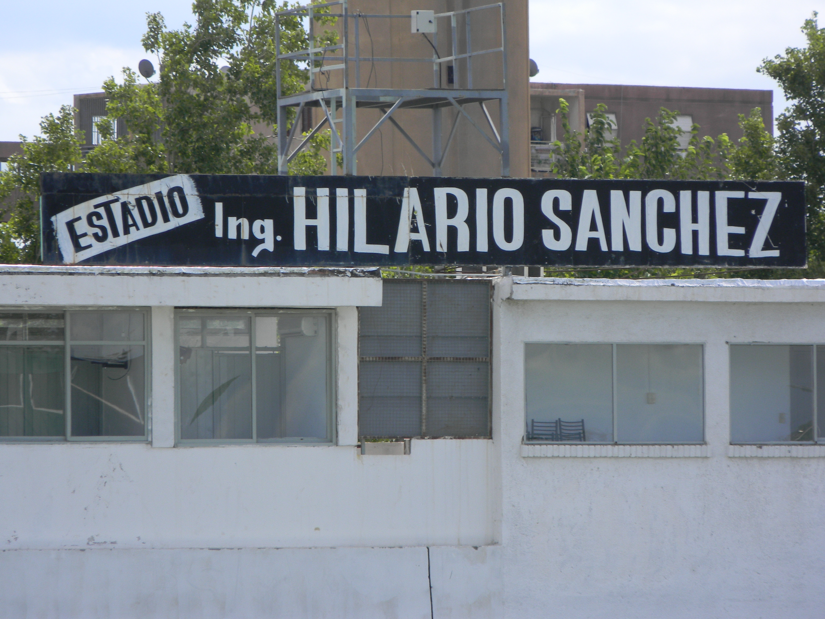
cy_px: 310
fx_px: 9867
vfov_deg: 3.6
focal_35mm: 414
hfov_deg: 4.8
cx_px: 412
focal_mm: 75
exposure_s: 1/350
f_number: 5.4
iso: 80
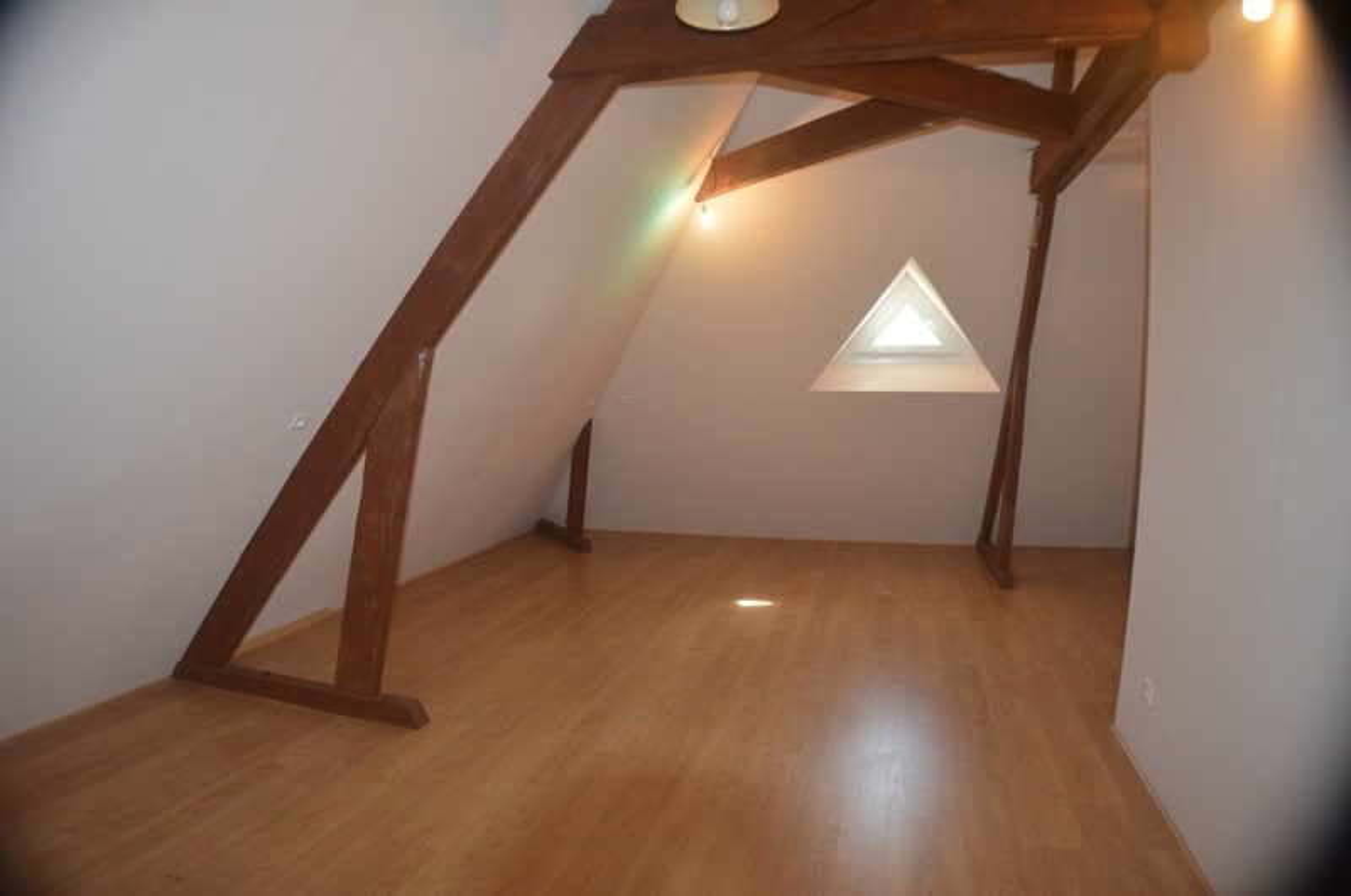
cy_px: 448
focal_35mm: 27
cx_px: 676
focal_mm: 18
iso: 560
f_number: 3.5
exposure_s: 1/60
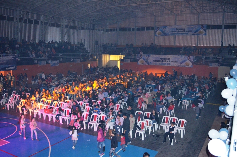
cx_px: 118
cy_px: 78
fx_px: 217
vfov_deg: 39.8
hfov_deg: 57.3
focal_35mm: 33
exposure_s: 1/60
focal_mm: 22
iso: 3200
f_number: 4
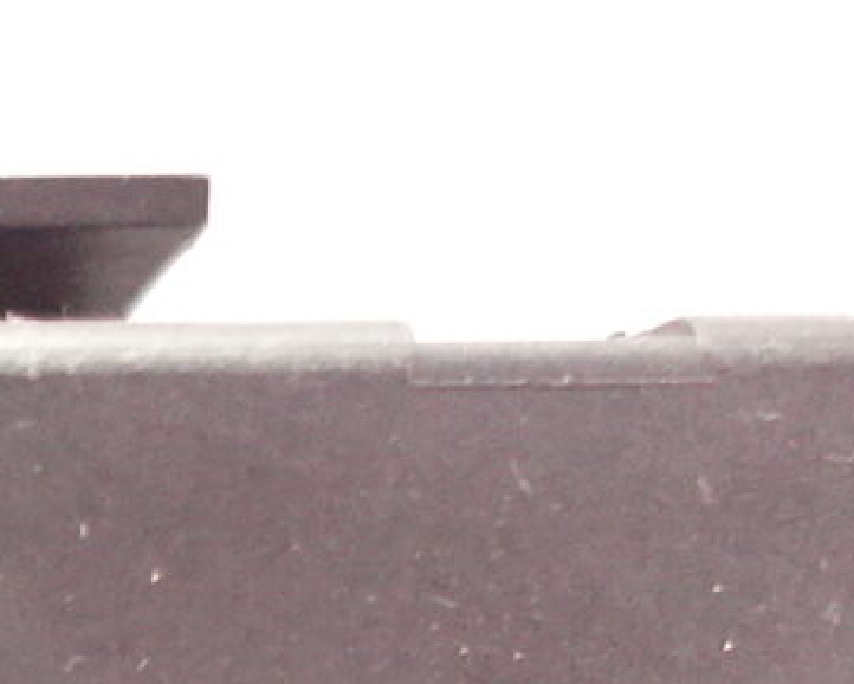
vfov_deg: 7.2
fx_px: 4879
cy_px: 1949
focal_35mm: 193
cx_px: -1060
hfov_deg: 9.2
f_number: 2
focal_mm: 10.63
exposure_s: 1/40
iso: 1250
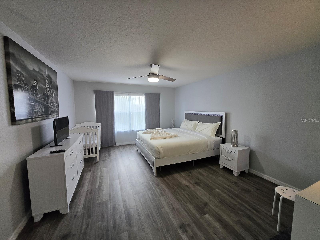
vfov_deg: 89.9
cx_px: 160
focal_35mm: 13
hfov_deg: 106.2
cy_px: 120
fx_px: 120
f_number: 2.2
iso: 125
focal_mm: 1.7
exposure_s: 1/60
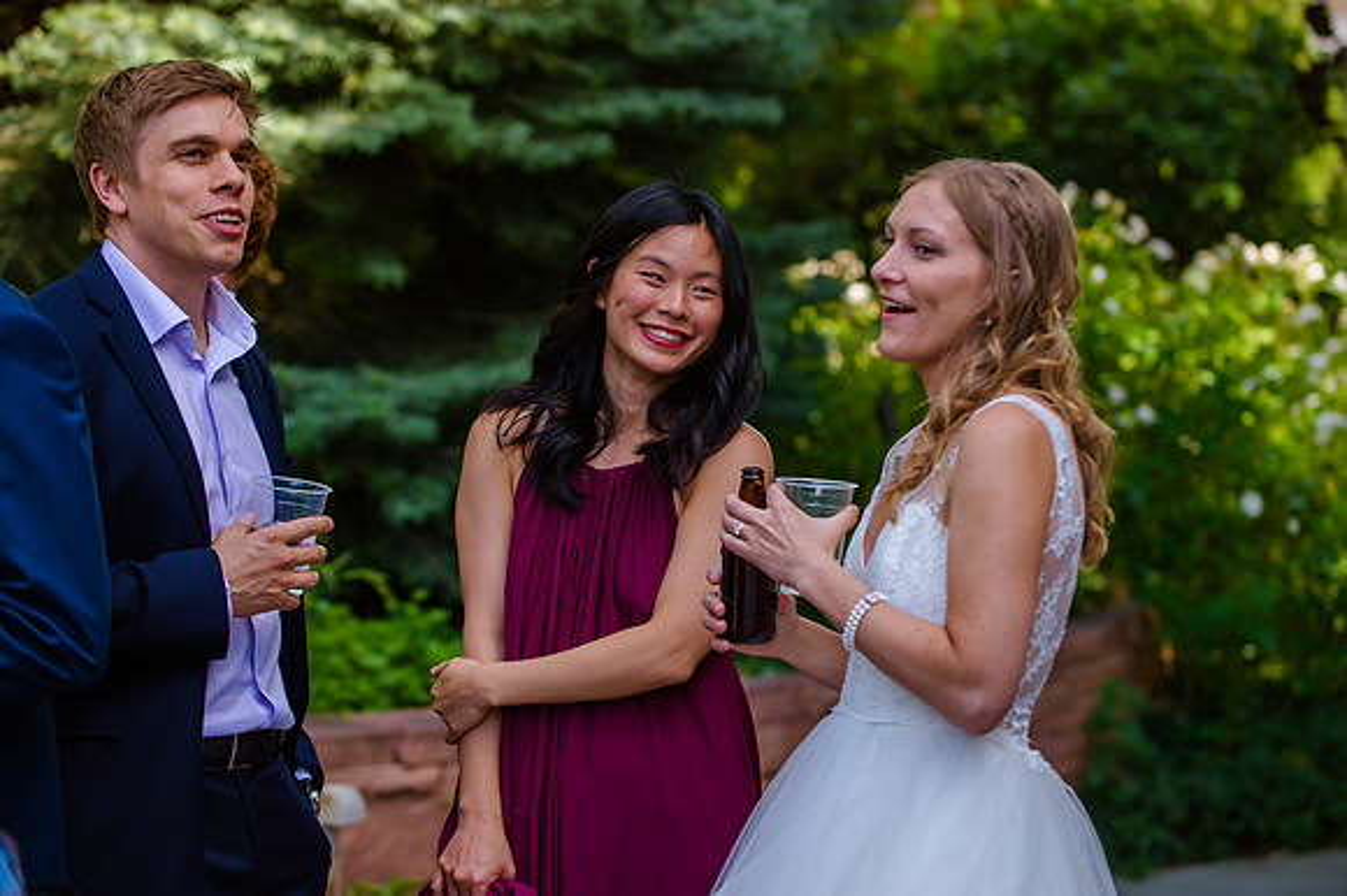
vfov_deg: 12.2
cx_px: 696
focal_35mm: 113
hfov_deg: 18.2
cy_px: 448
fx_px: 4207
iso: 400
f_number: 3.5
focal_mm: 102
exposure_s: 1/800
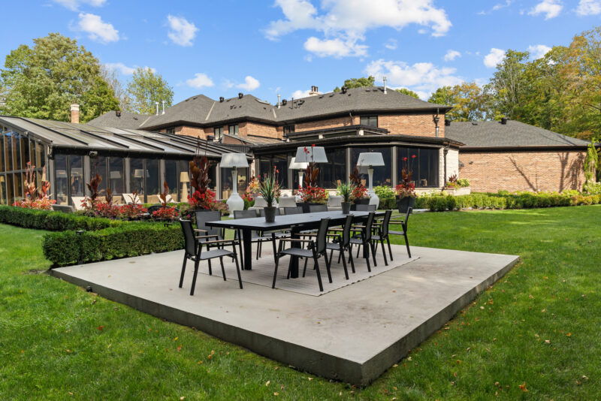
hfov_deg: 73.7
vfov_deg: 53.2
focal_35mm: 24
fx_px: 401
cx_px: 300
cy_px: 200
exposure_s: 1/15
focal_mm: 24
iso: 200
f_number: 8
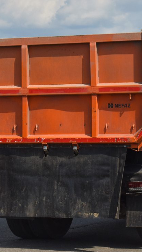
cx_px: 139
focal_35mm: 141
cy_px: 120
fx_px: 943
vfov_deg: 15.2
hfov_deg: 8.6
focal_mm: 55
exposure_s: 1/1250
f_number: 7.1
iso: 200
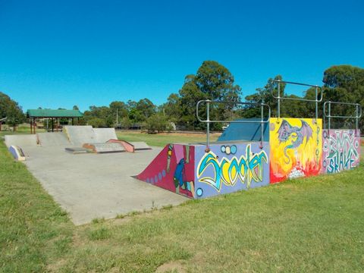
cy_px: 136
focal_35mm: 26
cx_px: 182
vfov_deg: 53.1
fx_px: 273
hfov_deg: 67.3
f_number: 8
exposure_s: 1/200
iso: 80
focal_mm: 4.6
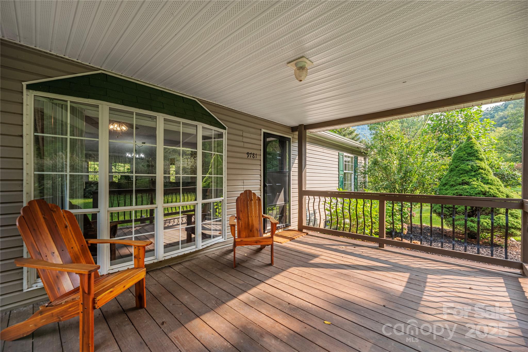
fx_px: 205
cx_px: 264
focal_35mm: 14
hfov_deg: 104.2
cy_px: 176
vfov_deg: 81.2
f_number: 7.1
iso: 320
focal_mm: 14
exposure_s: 1/1000
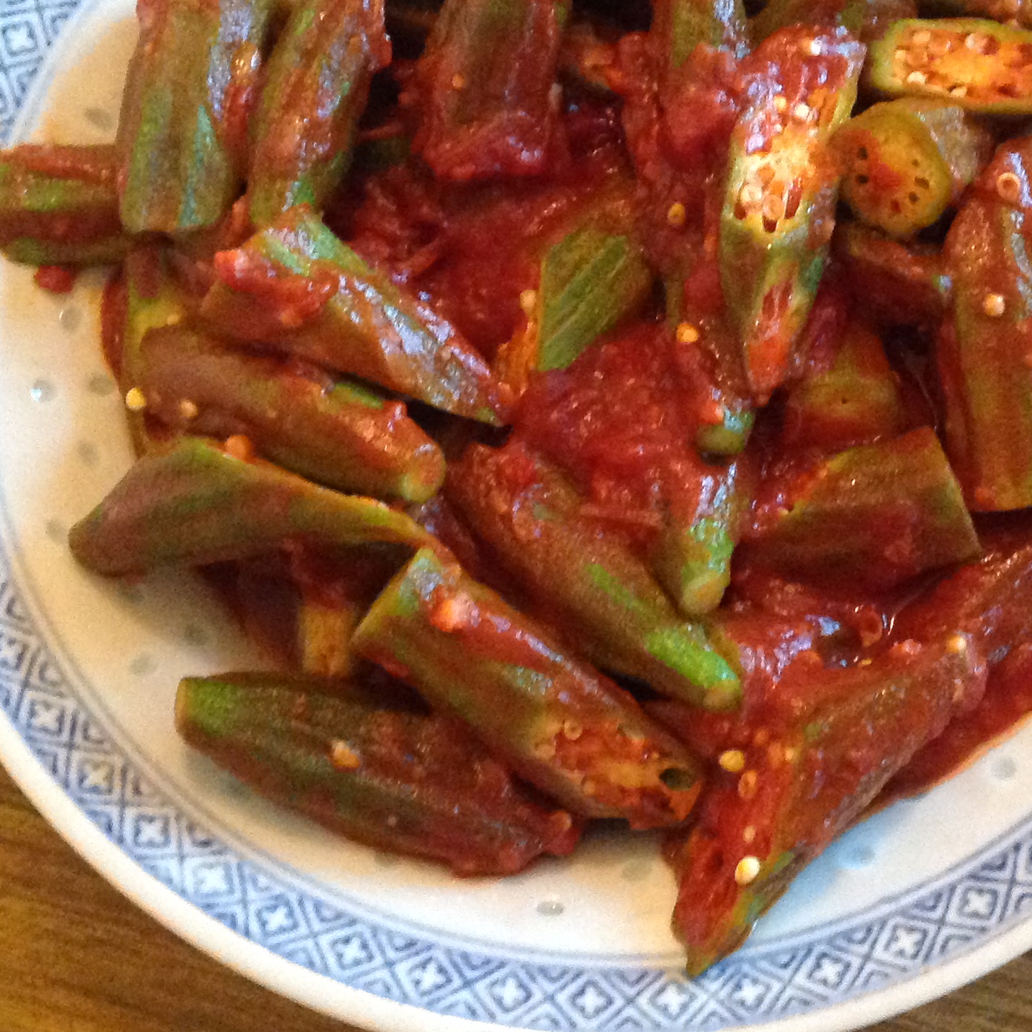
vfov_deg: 26.4
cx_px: 681
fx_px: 2192
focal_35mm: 65
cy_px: 429
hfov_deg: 26.4
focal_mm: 4.28
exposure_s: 1/15
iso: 640
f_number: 2.4
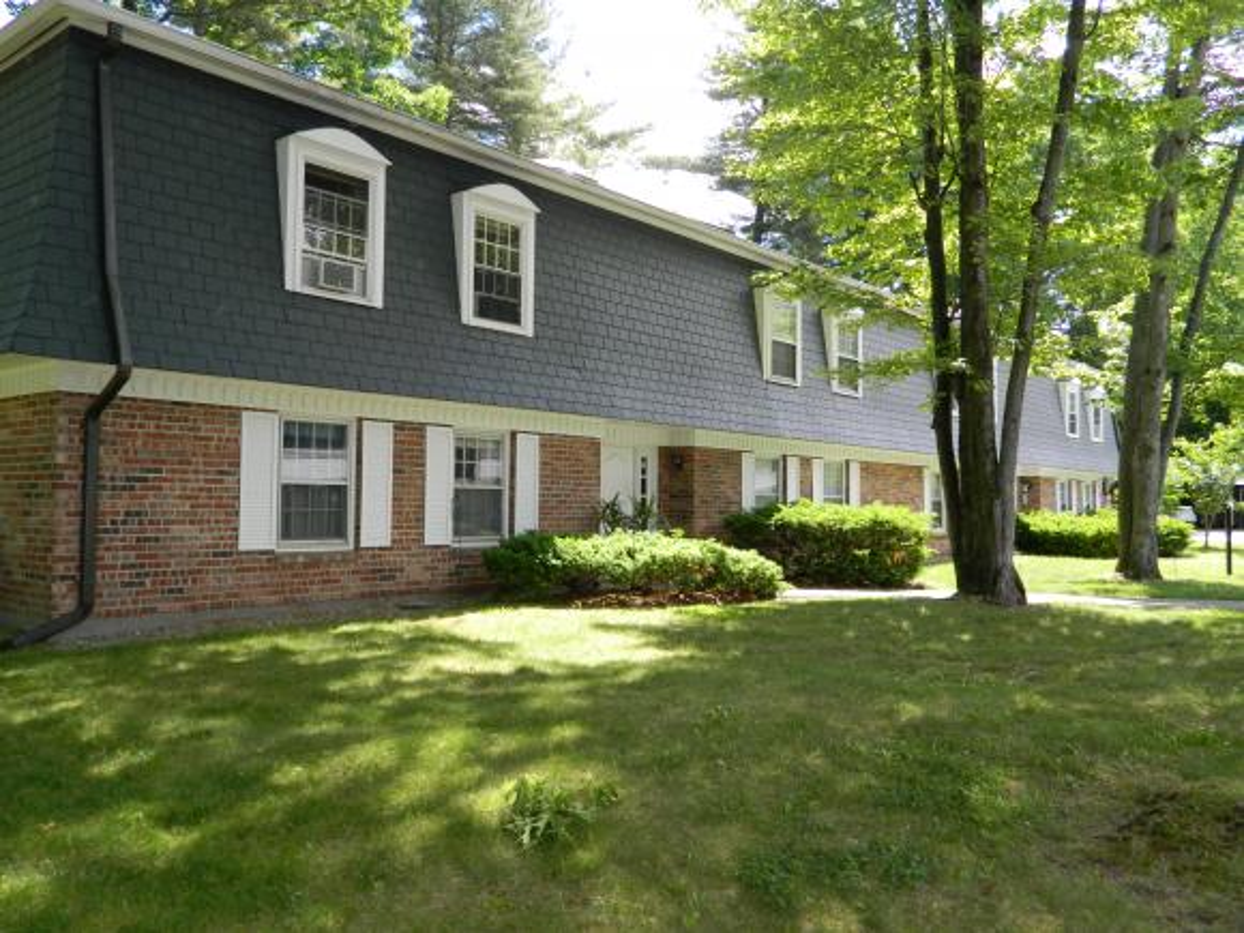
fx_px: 1006
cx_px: 622
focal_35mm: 28
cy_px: 466
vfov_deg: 49.7
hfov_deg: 63.4
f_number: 3.2
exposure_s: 1/200
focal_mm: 5.1
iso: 110
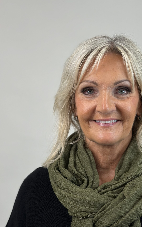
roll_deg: -2.4
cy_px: 149
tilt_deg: -3.6
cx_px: 107
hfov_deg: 19.0
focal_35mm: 68
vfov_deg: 30.0
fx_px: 421
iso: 64
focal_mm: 6.86
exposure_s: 1/100
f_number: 1.78
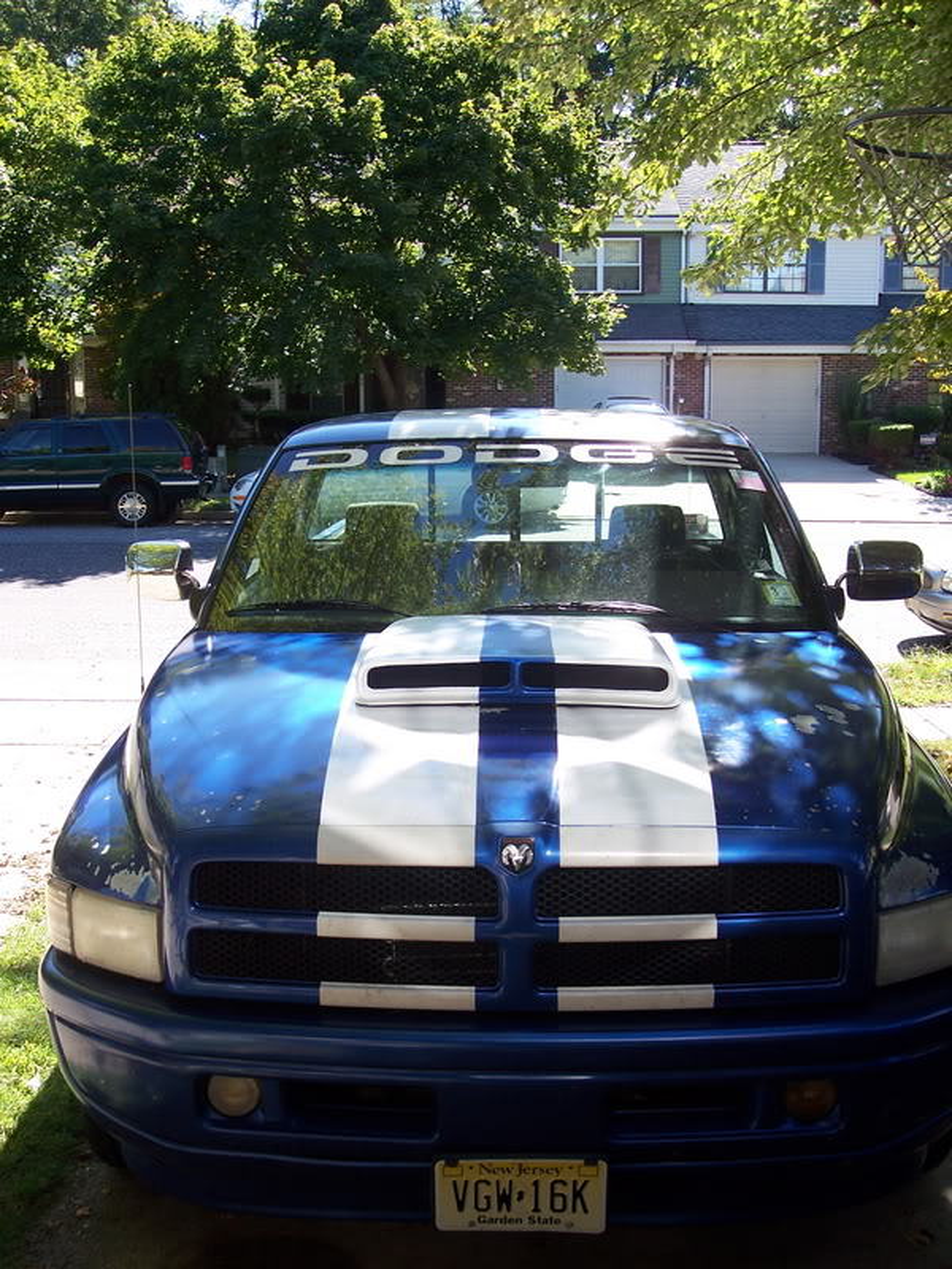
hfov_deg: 36.8
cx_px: 476
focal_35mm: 39
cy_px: 634
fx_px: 1430
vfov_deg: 47.9
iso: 100
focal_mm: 8
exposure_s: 1/250
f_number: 3.4
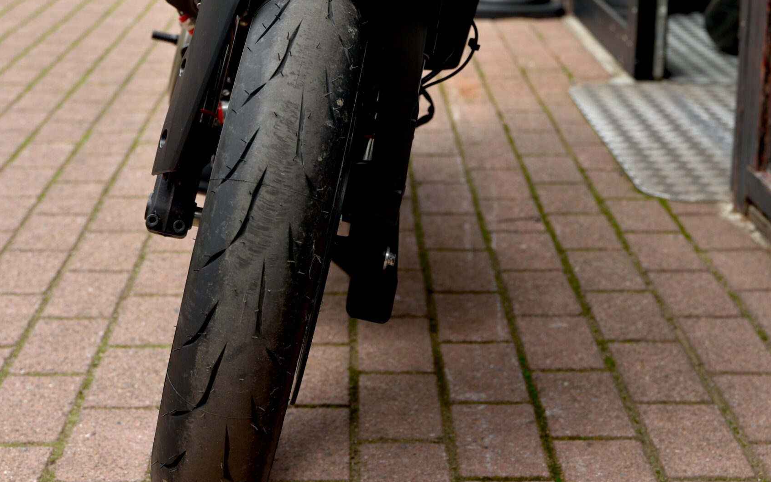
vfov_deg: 15.1
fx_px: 1786
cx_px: 389
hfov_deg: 24.4
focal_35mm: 85
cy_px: -11
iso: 100
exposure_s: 1/100
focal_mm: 55
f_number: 5
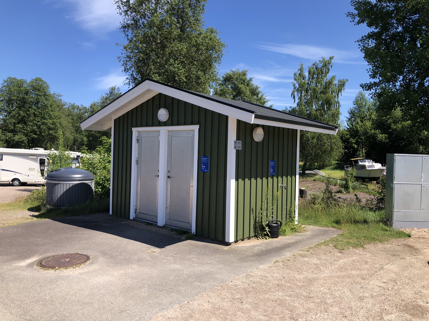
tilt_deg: -0.5
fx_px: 347
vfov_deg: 49.7
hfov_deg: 63.4
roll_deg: -1.9
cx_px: 214
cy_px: 160
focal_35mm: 28
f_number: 1.8
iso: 20
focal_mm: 3.99
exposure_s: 1/1263
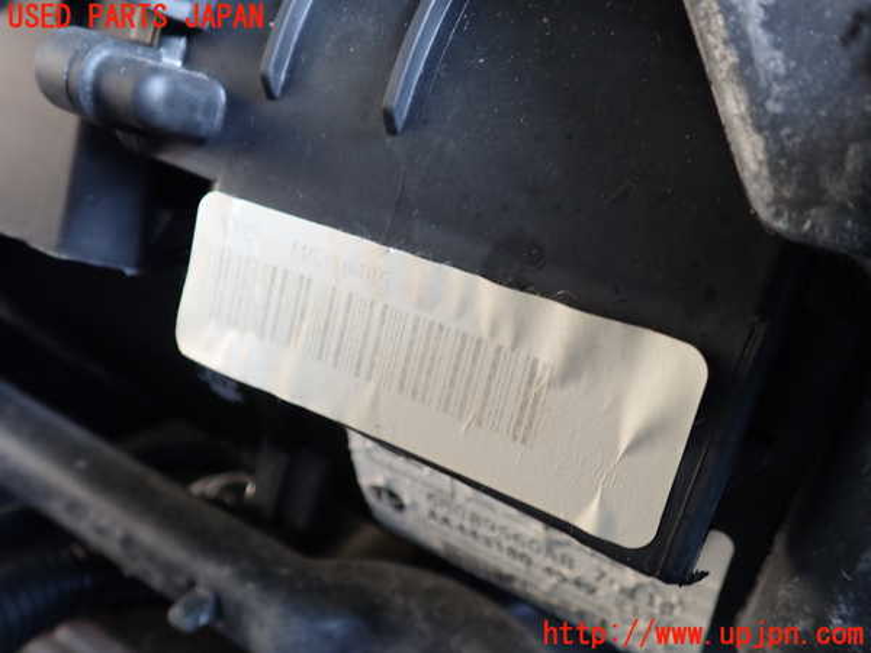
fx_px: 755
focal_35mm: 30
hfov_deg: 60.0
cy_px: 326
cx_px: 436
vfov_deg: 46.8
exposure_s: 1/50
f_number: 2.3
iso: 200
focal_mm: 5.4
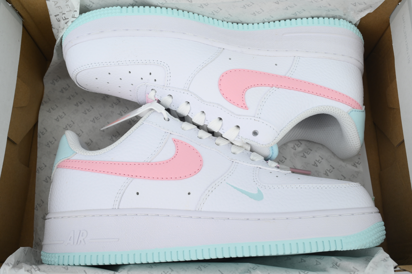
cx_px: 206
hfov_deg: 53.1
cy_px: 137
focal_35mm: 36
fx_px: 412
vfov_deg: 36.9
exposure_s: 1/100
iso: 400
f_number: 11
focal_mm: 36
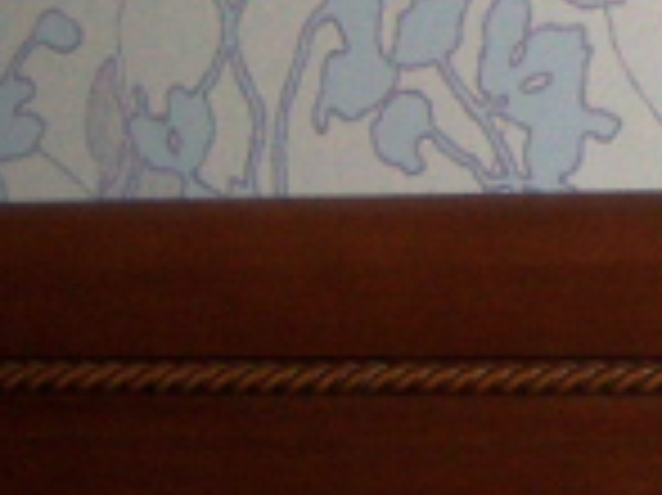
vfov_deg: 7.5
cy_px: 50
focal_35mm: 196
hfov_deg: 9.7
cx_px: 1058
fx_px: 3745
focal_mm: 7.5
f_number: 2.8
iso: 80
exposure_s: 1/60
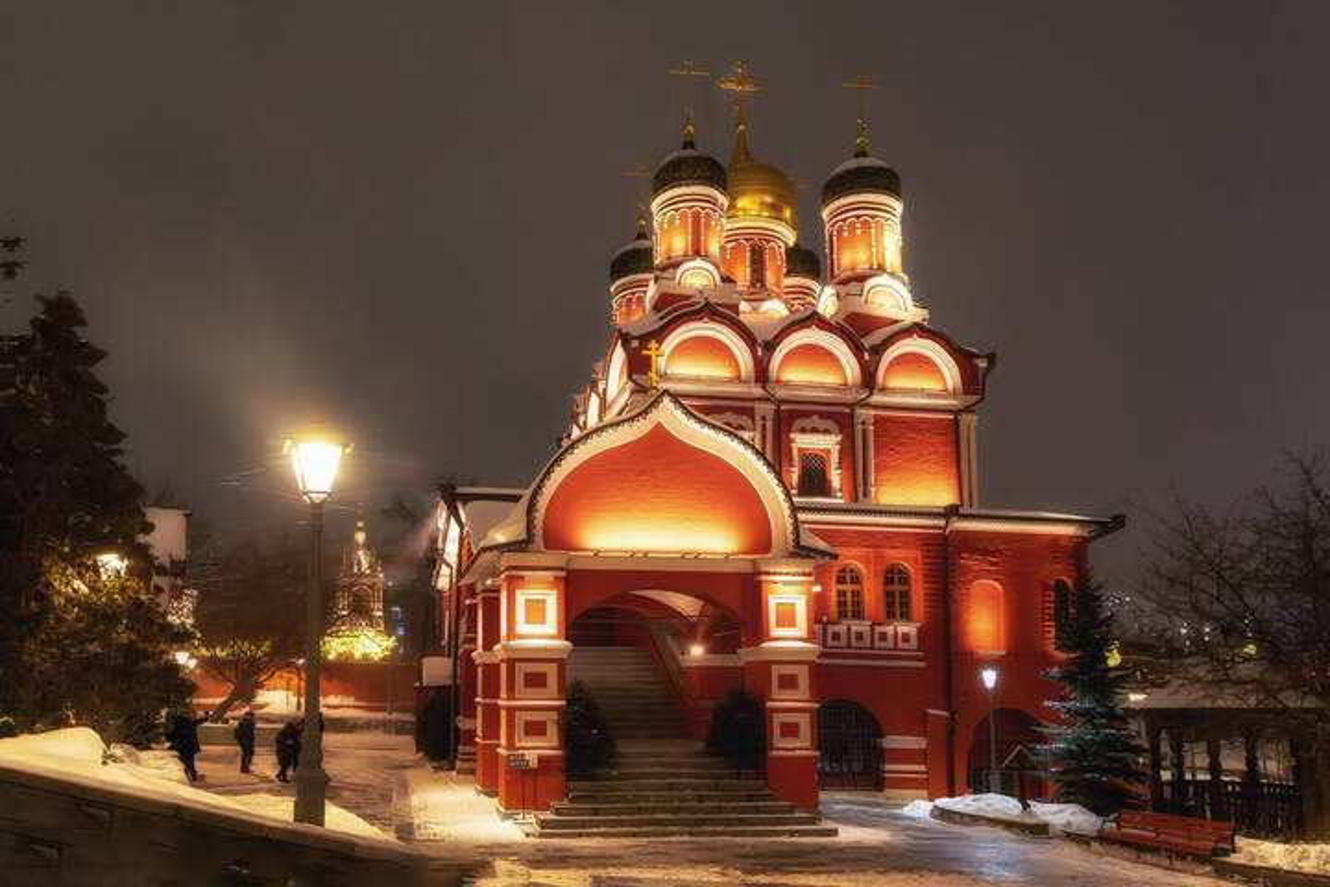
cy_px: 444
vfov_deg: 51.3
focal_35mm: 25
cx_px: 665
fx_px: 924
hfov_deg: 71.5
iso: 1250
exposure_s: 1/10
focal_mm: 17
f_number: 5.6
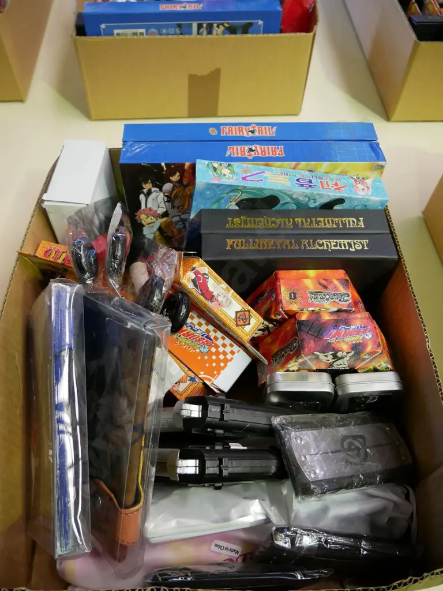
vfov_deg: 60.0
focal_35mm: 30
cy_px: 296
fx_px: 512
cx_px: 222
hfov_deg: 46.8
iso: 1250
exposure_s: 1/60
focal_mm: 15
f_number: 3.7
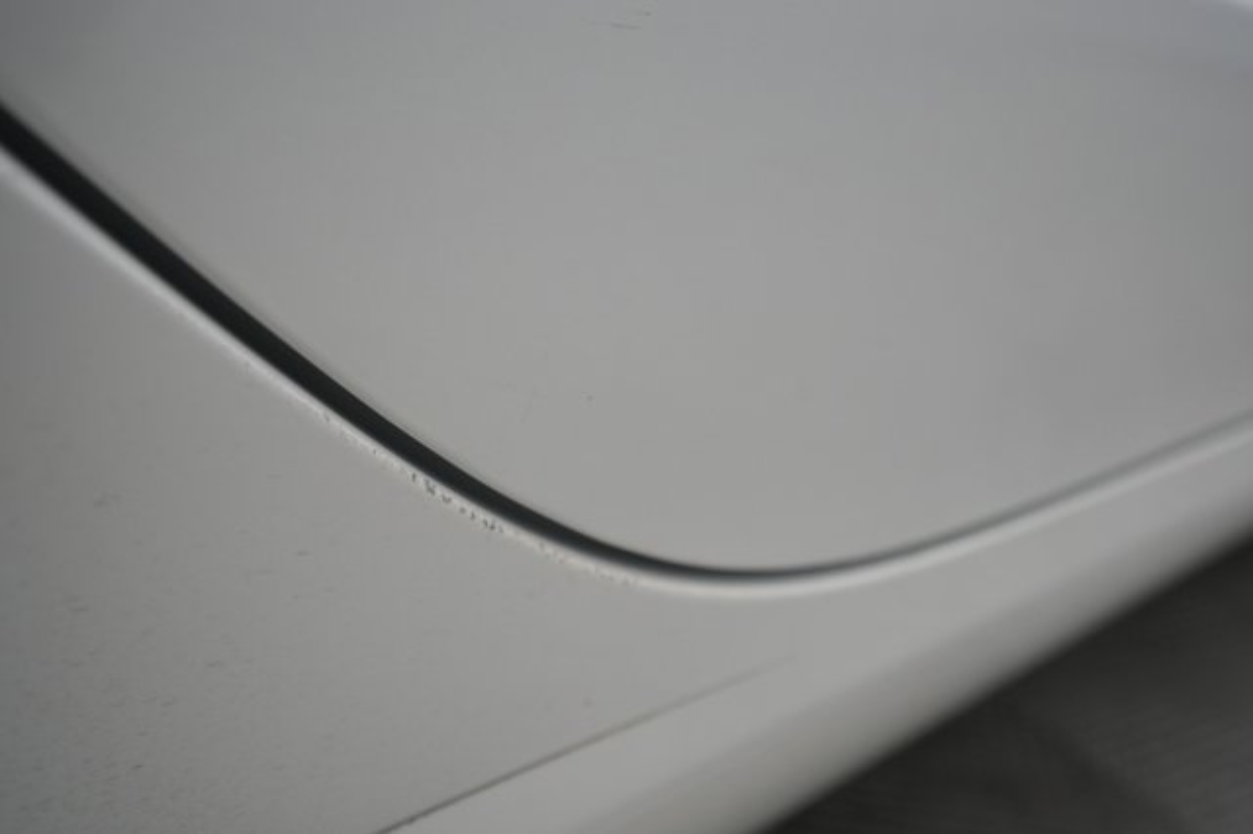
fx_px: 974
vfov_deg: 46.4
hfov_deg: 65.5
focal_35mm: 28
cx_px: 626
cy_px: 417
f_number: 5.6
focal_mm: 28
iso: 1600
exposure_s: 1/80
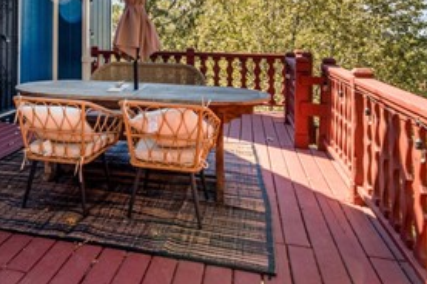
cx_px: 94
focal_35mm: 37
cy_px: 48
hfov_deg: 49.3
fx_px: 438
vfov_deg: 34.5
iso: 100
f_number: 7.1
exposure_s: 1/125
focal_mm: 16
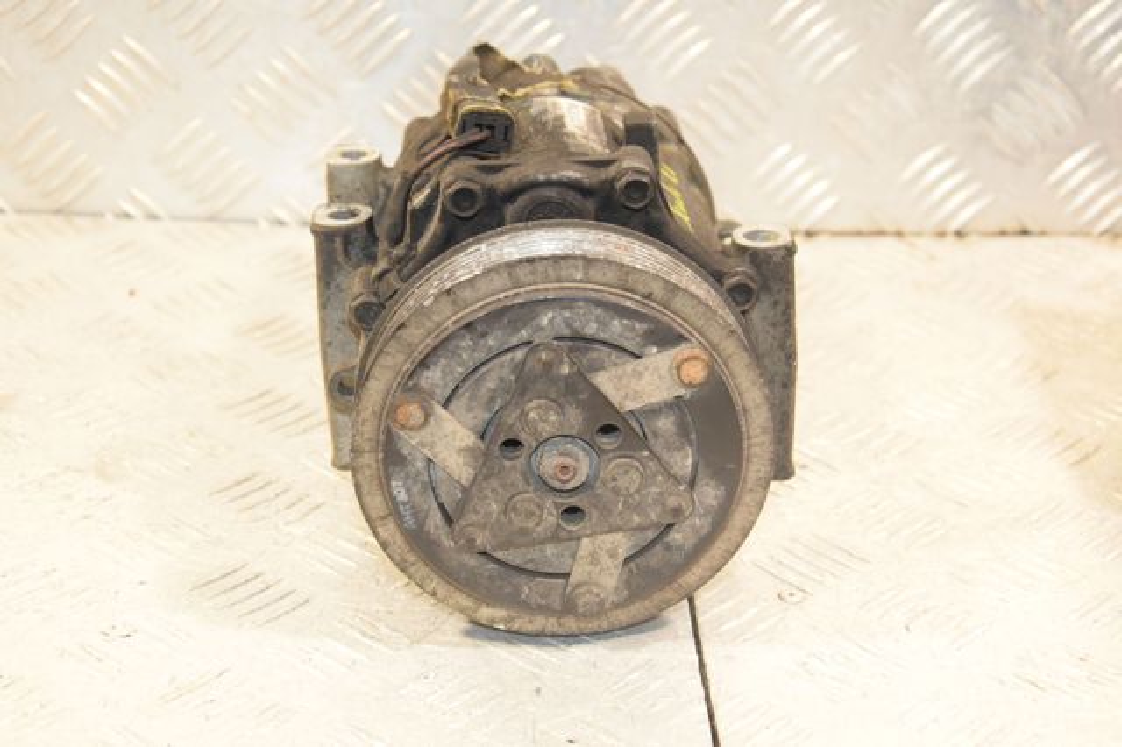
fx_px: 2430
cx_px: 561
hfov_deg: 26.0
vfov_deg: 17.5
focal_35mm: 78
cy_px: 374
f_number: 5.6
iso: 1600
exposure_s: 1/160
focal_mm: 52
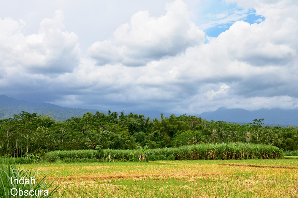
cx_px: 149
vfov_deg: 28.1
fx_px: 397
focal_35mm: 48
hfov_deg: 41.1
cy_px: 99
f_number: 11
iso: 200
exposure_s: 1/250
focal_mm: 32
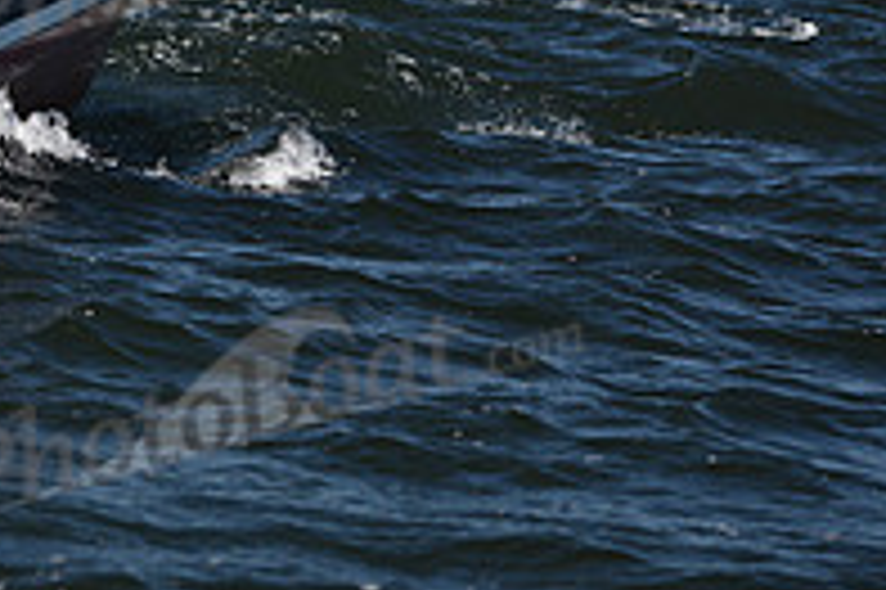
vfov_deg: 4.9
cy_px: -227
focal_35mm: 280
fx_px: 6885
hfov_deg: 7.3
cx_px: -279
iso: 200
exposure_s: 1/1000
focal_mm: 95
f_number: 4
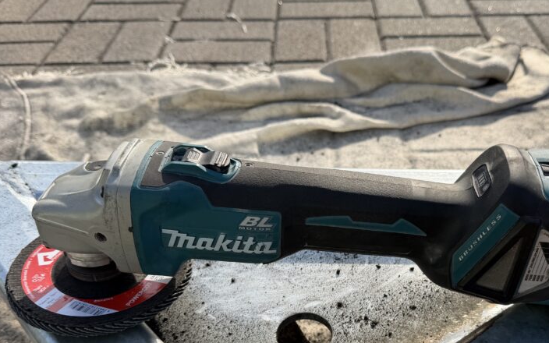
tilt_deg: -44.0
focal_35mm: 37
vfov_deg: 33.7
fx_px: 554
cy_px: 257
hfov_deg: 52.3
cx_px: 333
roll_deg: -1.6
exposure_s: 1/2611
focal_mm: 6.76
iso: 80
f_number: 1.78
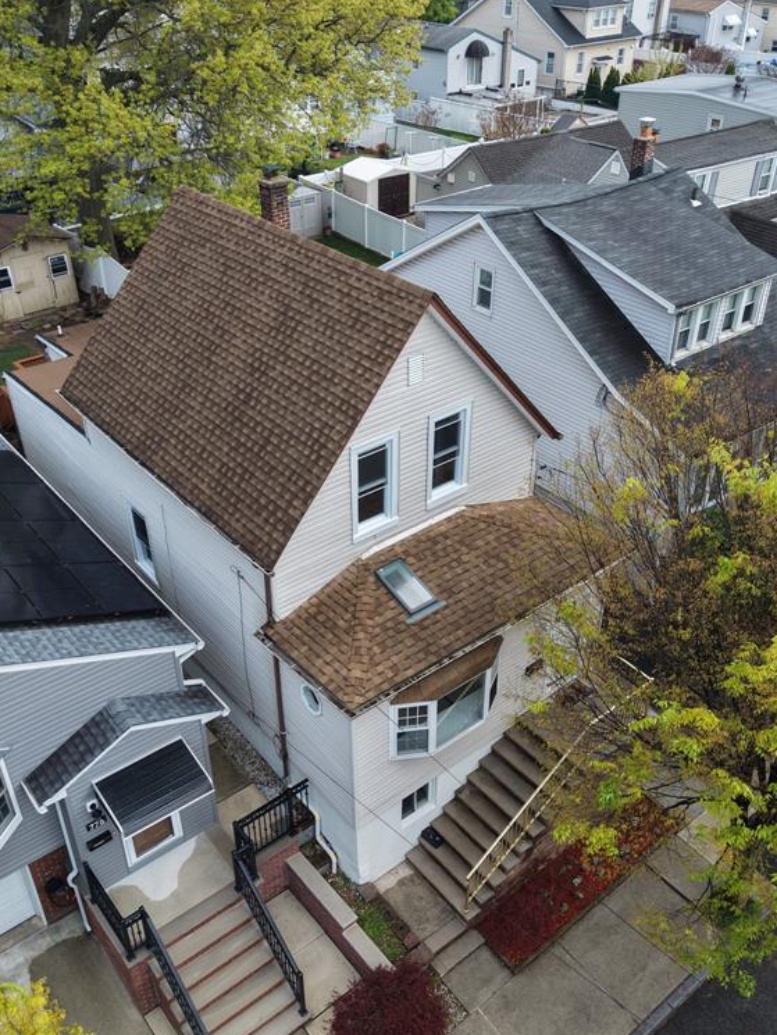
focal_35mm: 33
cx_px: 378
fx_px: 987
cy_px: 520
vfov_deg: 55.3
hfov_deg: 43.0
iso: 160
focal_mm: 8.67
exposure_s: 1/100
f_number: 1.8
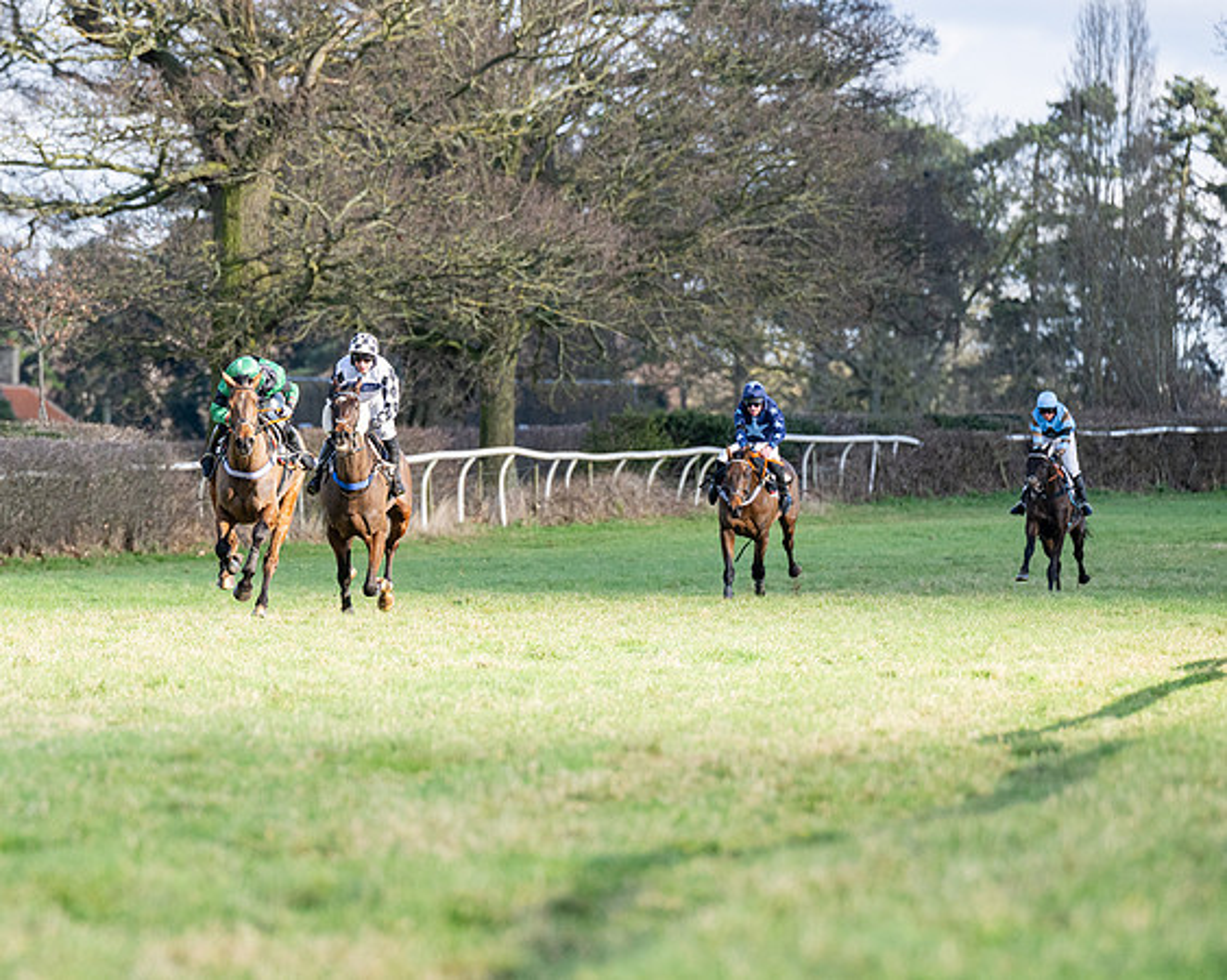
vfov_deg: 4.3
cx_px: 262
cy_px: 572
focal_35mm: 357
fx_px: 12953
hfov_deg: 5.4
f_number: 4
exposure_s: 1/2000
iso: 400
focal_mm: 200
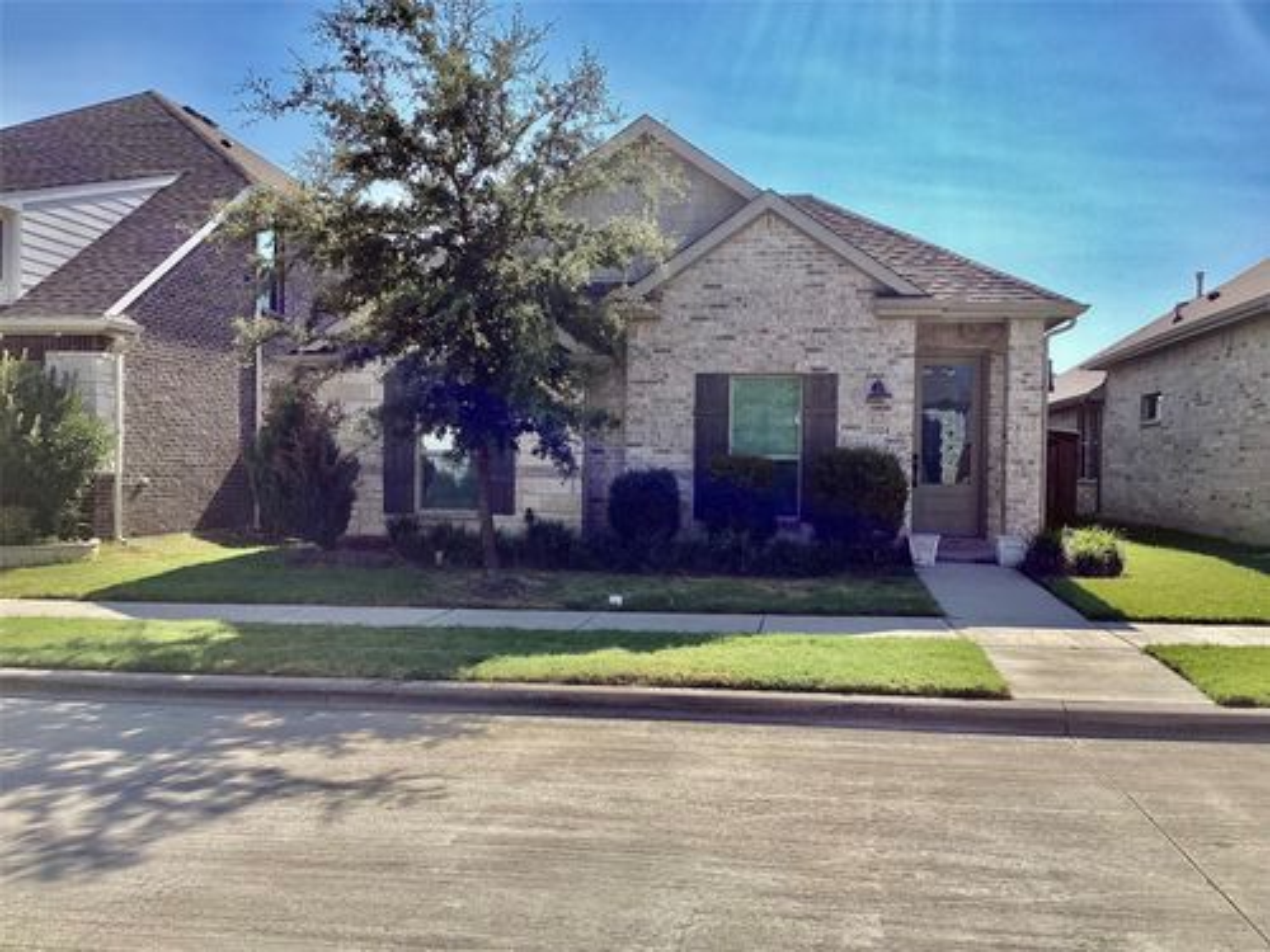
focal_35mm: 31
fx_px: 1137
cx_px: 635
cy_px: 476
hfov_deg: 58.4
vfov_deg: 45.4
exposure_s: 1/1698
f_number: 2.4
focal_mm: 3.3
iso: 25
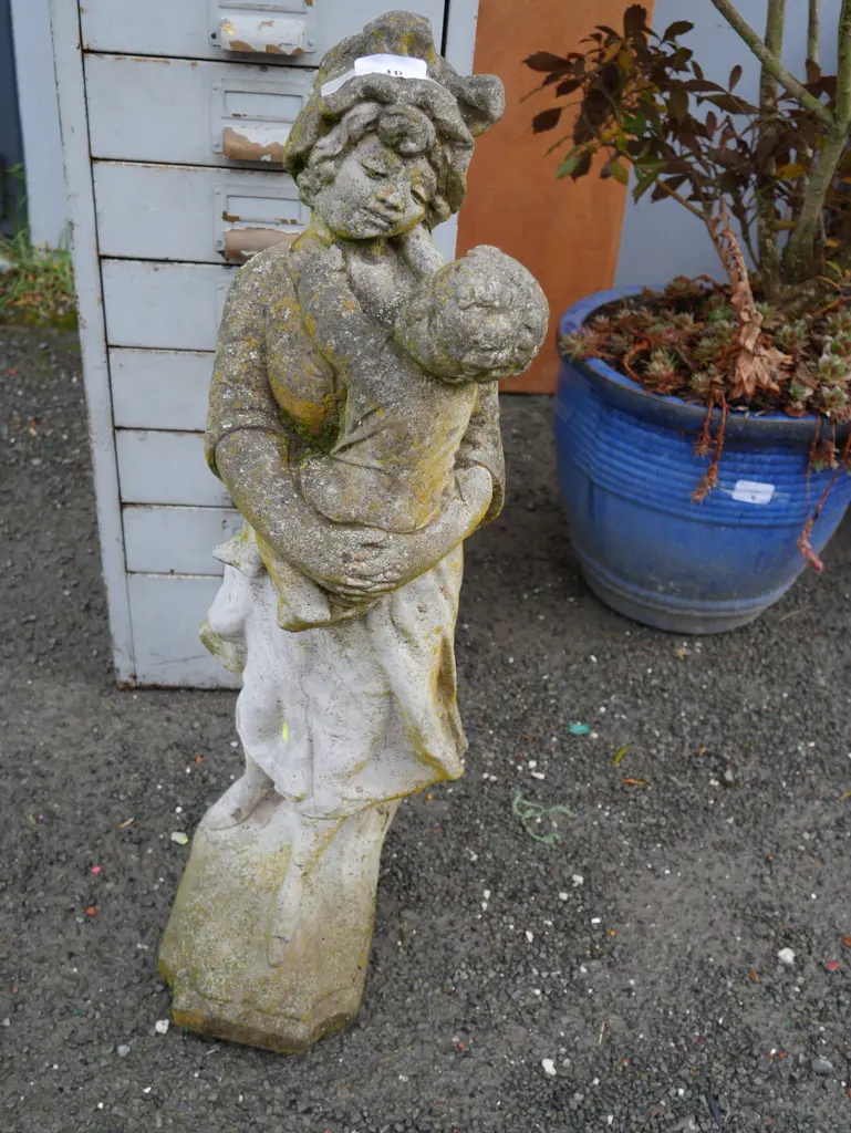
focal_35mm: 36
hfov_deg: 39.7
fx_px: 1179
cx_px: 426
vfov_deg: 51.3
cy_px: 566
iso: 200
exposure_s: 1/125
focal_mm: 18
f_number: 4
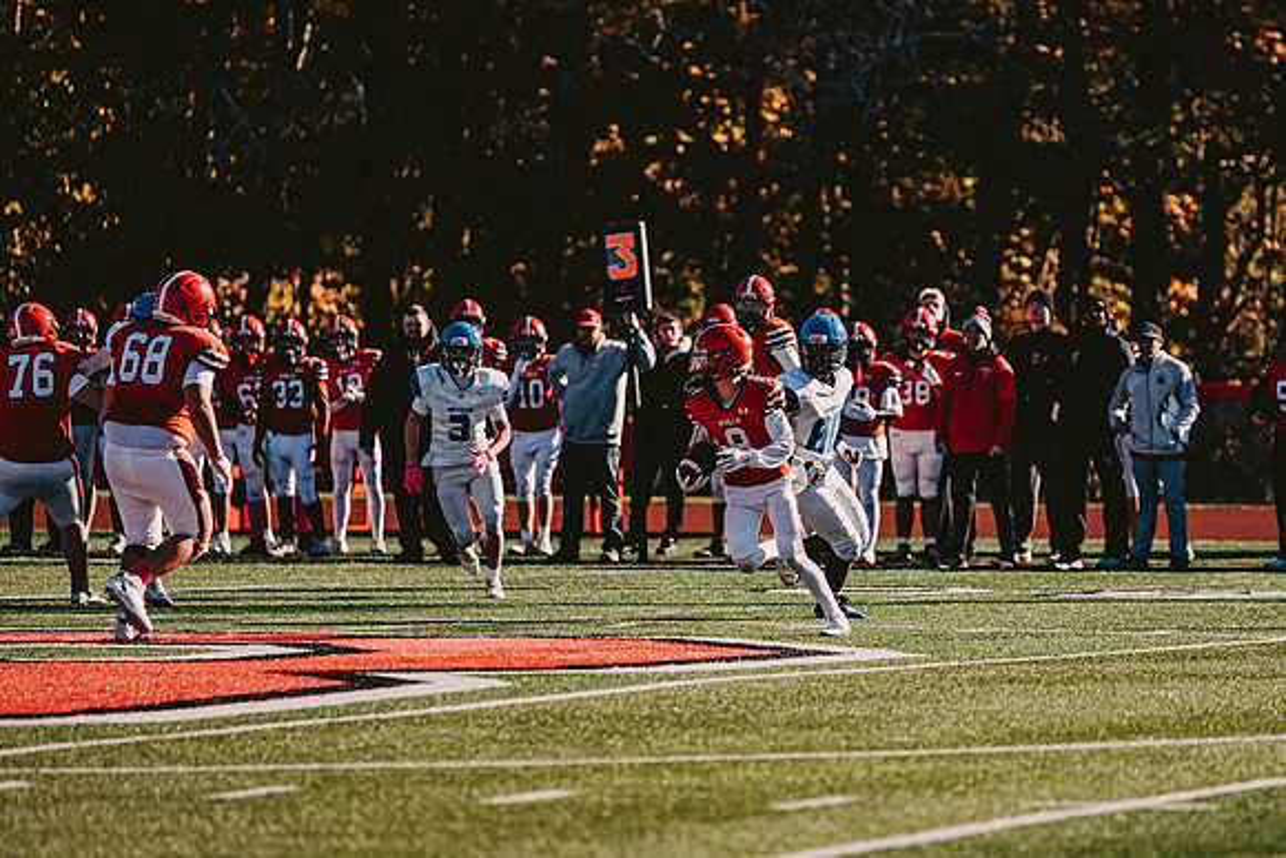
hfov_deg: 7.9
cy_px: 429
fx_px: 9335
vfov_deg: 5.3
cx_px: 827
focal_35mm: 261
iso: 250
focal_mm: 200
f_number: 3.2
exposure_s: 1/2000
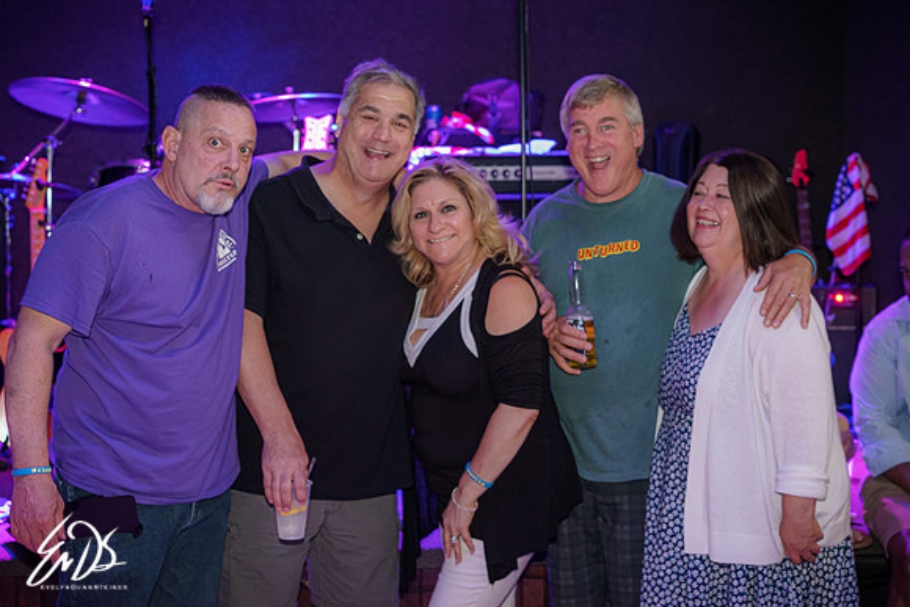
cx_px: 455
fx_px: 1391
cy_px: 304
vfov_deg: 24.6
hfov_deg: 36.2
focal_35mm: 55
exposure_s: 1/60
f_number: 4
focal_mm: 55
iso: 3200
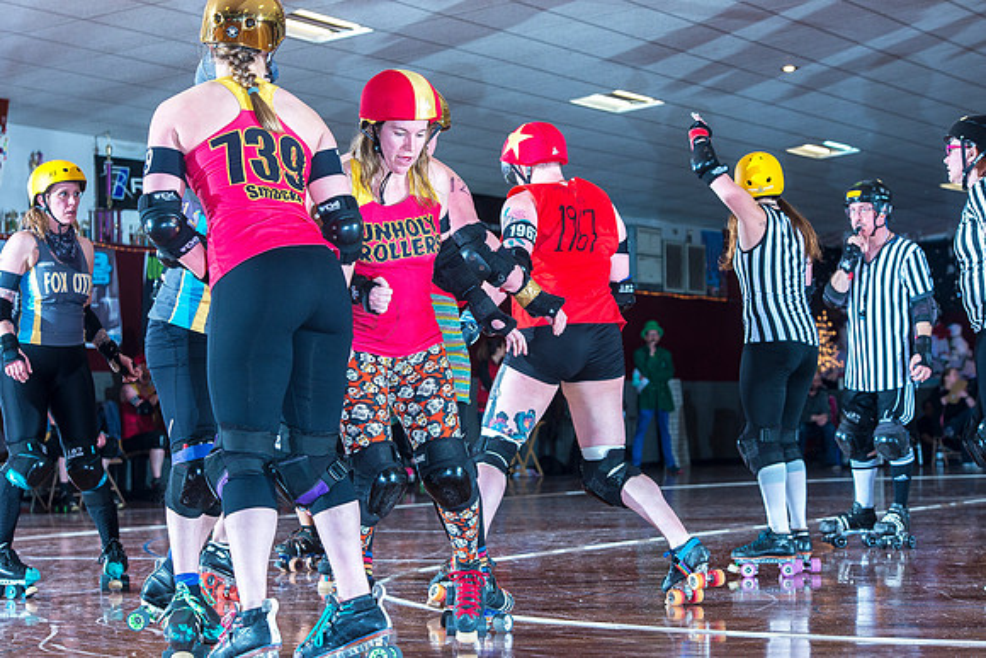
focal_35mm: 105
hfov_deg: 19.5
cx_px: 493
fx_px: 2876
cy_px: 329
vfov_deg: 13.0
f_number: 7.1
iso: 800
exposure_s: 1/160
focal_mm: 105
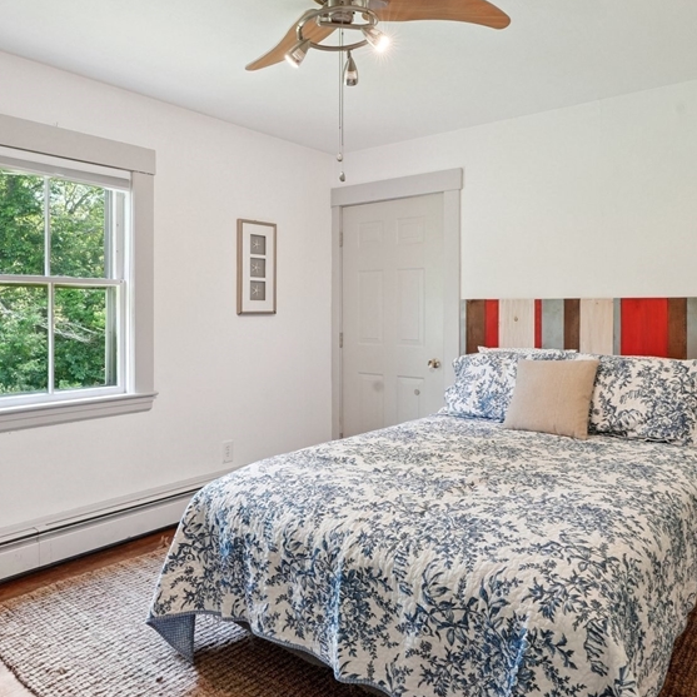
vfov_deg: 62.9
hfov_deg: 62.7
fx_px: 570
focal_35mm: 25
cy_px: 323
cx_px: 397
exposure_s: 1/6
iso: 400
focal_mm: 16
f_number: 11
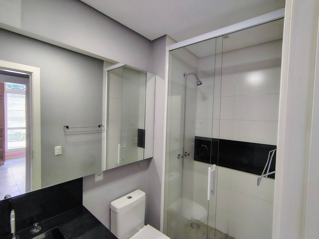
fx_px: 147
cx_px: 160
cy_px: 120
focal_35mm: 16
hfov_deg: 94.5
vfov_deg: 78.1
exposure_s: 1/30
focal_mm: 2.13
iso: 422
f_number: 2.2
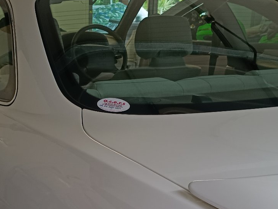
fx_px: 554
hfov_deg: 28.0
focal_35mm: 69
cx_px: 103
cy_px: 162
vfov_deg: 21.1
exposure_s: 1/100
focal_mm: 4.81
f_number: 1.8
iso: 467
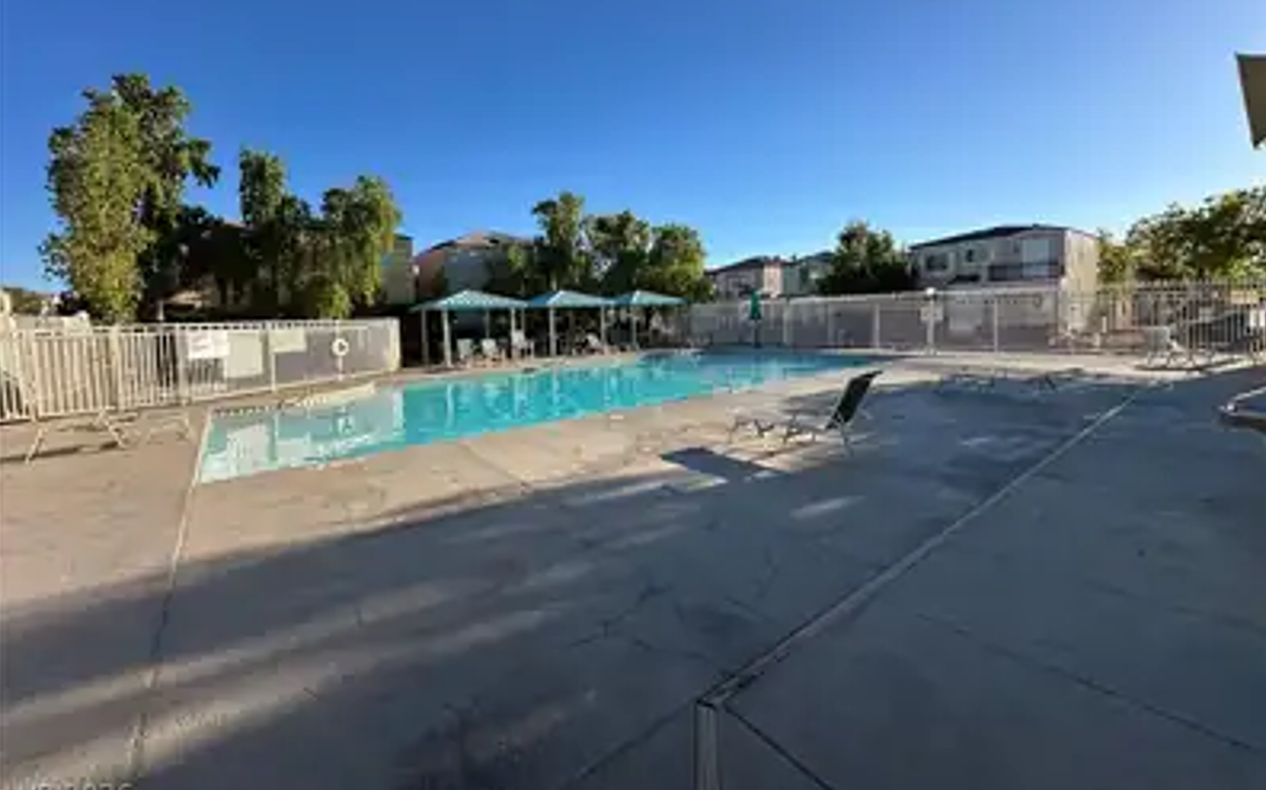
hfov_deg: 101.5
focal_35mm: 15
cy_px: 336
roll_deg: +2.1
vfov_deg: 74.3
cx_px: 636
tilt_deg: -2.4
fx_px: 517
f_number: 2.2
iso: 40
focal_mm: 2.22
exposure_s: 1/1304
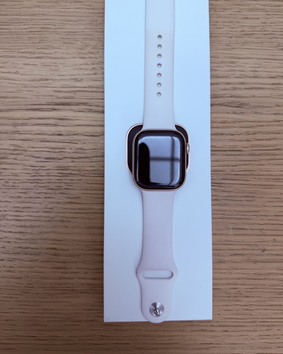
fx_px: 272
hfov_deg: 54.9
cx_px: 146
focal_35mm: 26
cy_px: 160
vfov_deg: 65.9
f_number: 1.78
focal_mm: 6.76
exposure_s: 1/100
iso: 64
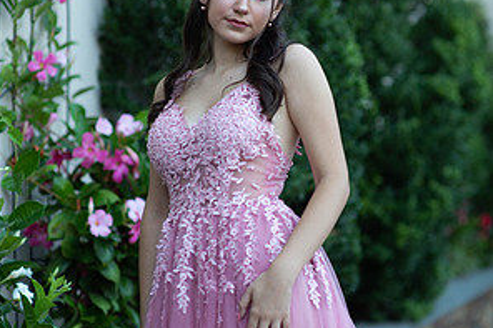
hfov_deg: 15.9
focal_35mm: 129
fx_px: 1766
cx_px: 246
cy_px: 178
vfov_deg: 10.6
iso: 250
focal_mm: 85
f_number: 2
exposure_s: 1/640
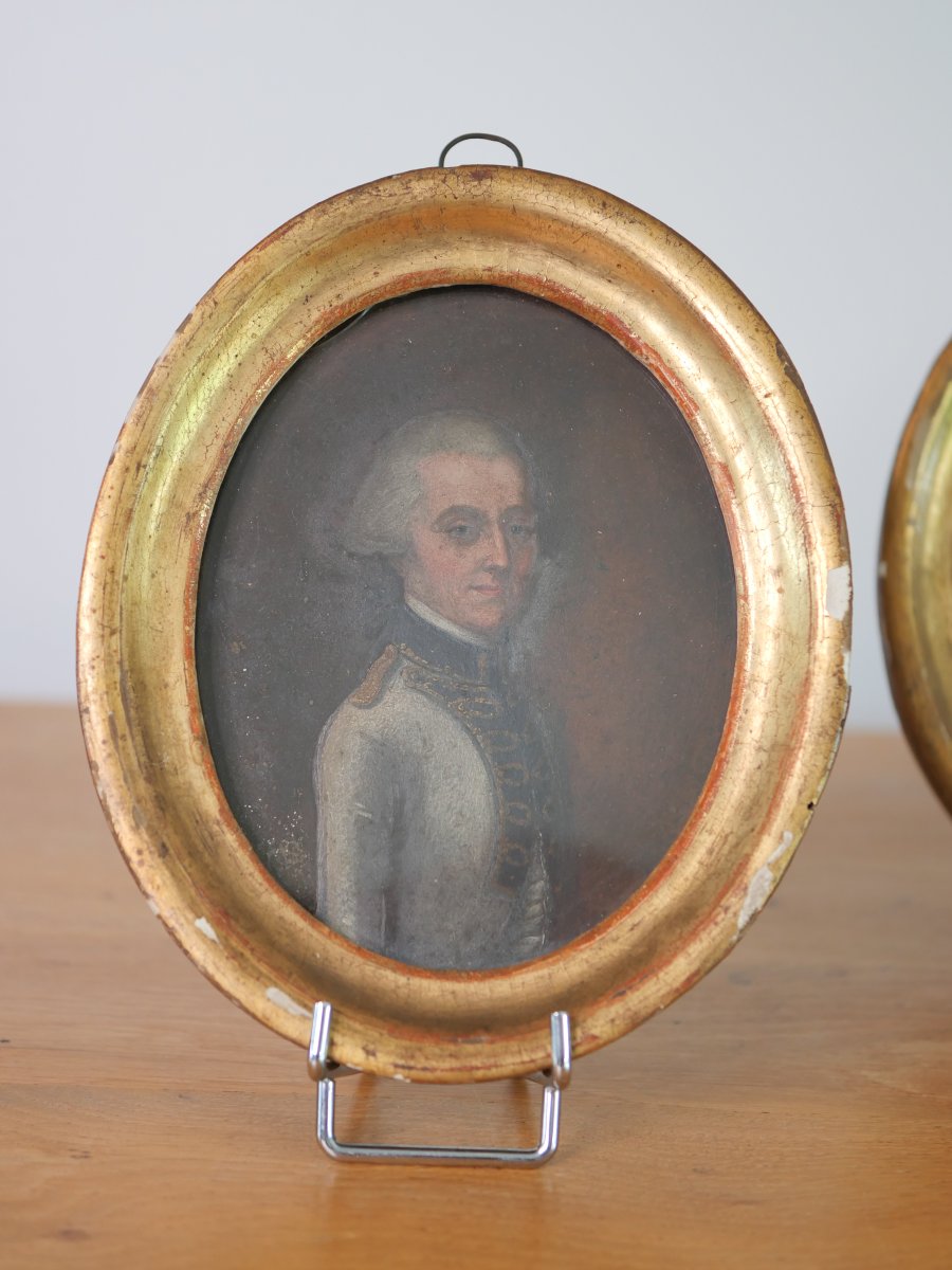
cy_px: 635
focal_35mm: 60
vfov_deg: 32.2
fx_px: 2200
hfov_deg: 24.4
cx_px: 476
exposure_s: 1/60
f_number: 2.8
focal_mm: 30
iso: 640
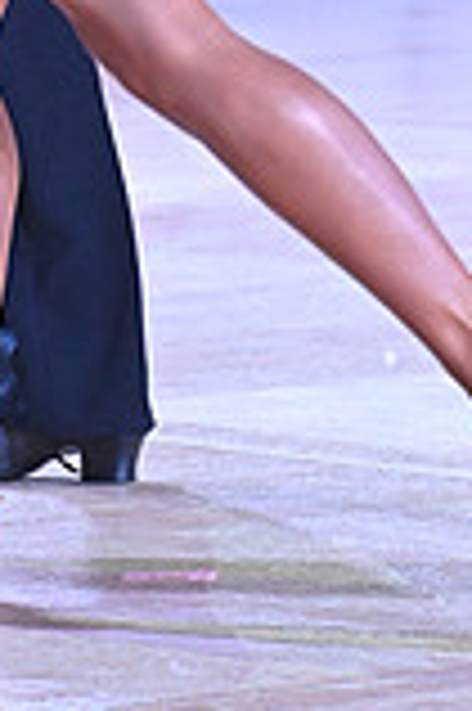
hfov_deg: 2.3
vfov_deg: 3.4
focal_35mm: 607
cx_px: -299
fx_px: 11963
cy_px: -374
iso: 4000
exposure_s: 1/400
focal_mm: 165
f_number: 7.1
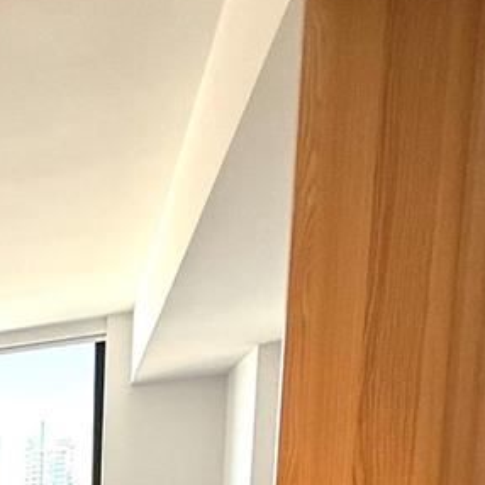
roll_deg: -0.6
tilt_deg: -7.5
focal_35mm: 52
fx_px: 824
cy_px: 666
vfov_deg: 26.5
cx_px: -256
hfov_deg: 24.7
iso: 100
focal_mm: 2.22
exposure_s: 1/120
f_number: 2.2
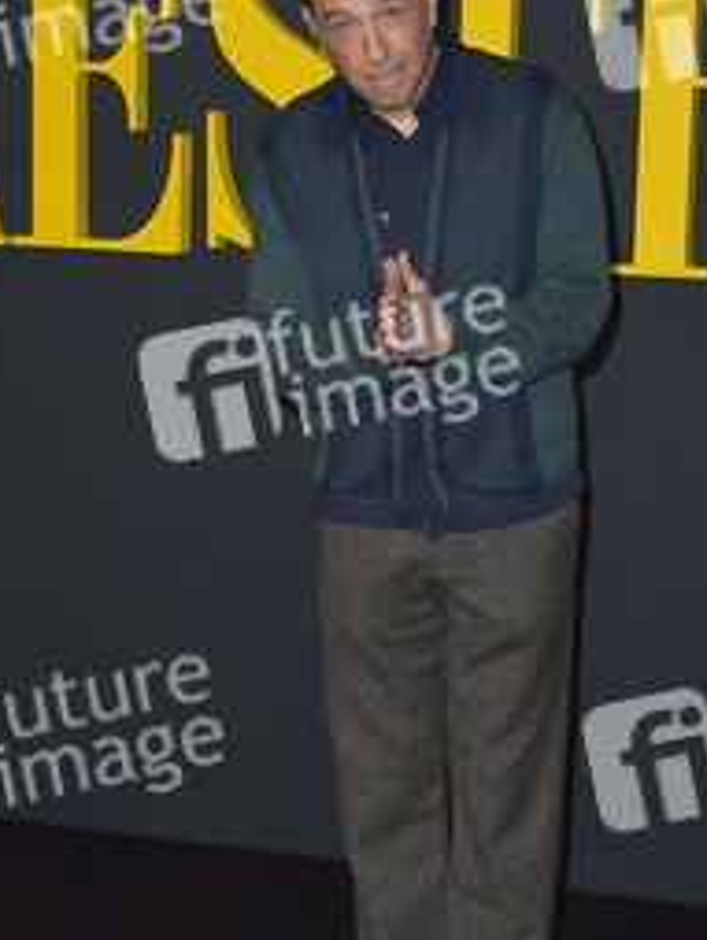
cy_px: 559
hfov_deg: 27.5
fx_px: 1441
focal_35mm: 53
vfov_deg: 36.0
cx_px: 439
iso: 320
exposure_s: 1/250
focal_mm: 35
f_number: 6.3
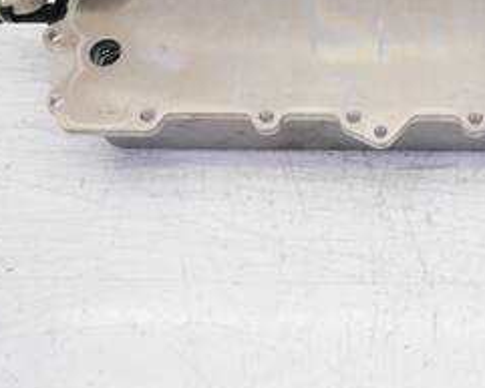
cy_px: 88
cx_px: 388
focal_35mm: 66
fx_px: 948
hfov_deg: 28.1
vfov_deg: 22.9
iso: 200
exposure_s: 1/125
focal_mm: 17
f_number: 4
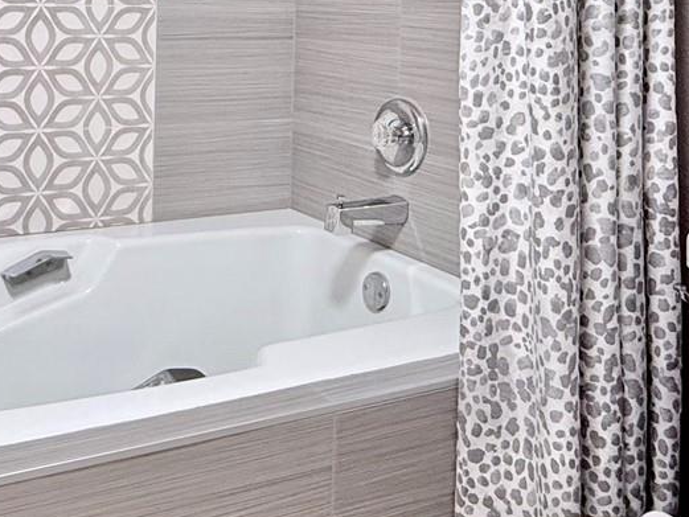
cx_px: 131
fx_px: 856
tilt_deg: -1.4
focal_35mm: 43
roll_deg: -1.0
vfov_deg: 31.4
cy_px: 17
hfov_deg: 41.8
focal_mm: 2.22
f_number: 2.2
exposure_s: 1/60
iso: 320
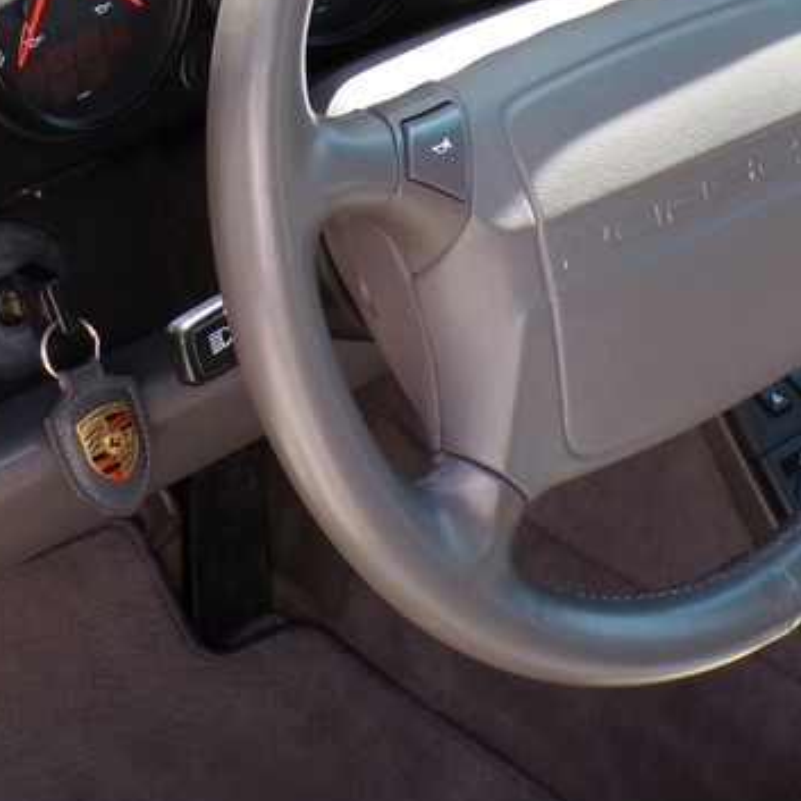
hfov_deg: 18.3
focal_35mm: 95
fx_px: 2487
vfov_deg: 18.2
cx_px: 477
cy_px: 182
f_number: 3.3
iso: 100
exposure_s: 1/120
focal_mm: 6.6
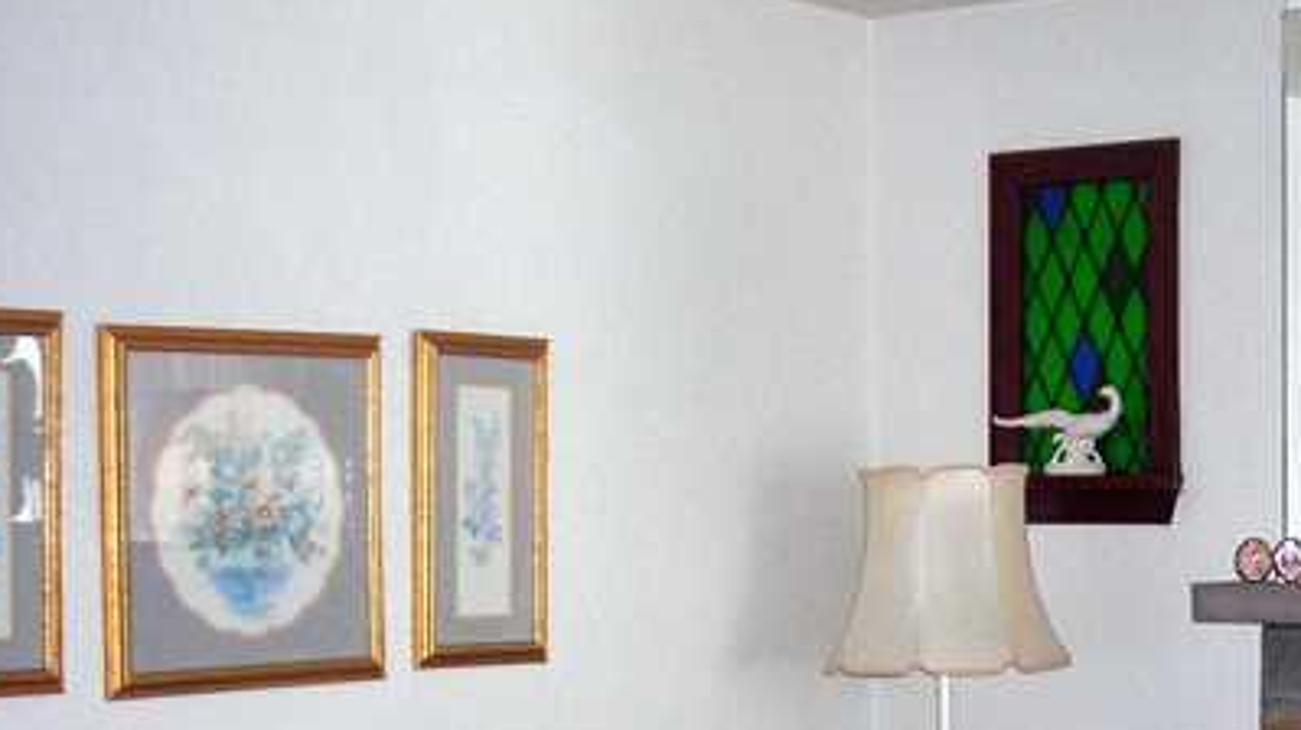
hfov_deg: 24.9
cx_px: 1154
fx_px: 2862
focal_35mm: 83
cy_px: 737
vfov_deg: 14.3
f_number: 3.2
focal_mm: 6.3
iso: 71
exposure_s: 1/60.1
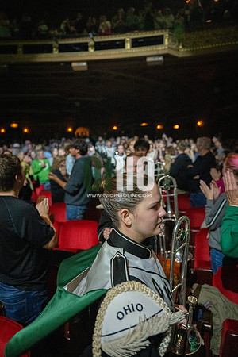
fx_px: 238
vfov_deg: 73.7
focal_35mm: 24
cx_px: 119
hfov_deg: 53.1
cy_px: 178
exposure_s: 1/500
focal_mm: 24
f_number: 2.8
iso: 12800
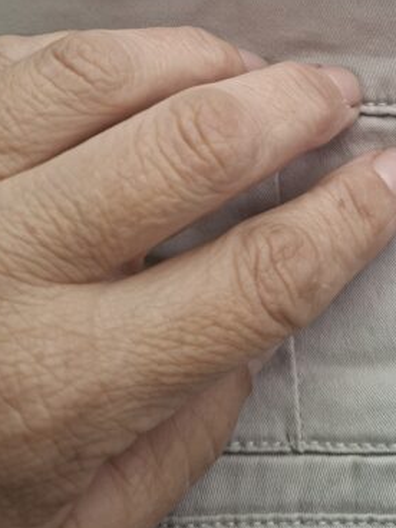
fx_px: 763
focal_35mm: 50
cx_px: 347
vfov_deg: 34.8
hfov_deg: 28.1
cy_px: 6
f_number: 1.8
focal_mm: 5.54
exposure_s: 1/120
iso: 80
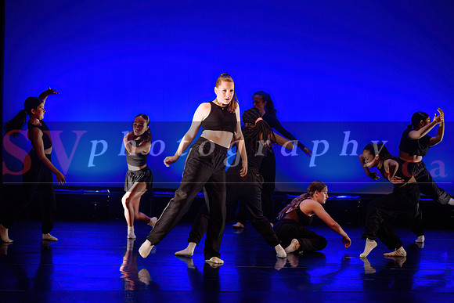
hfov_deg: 17.1
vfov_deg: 11.4
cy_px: 152
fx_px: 1514
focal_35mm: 120
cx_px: 227
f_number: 2.8
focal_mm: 120
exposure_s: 1/200
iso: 1600
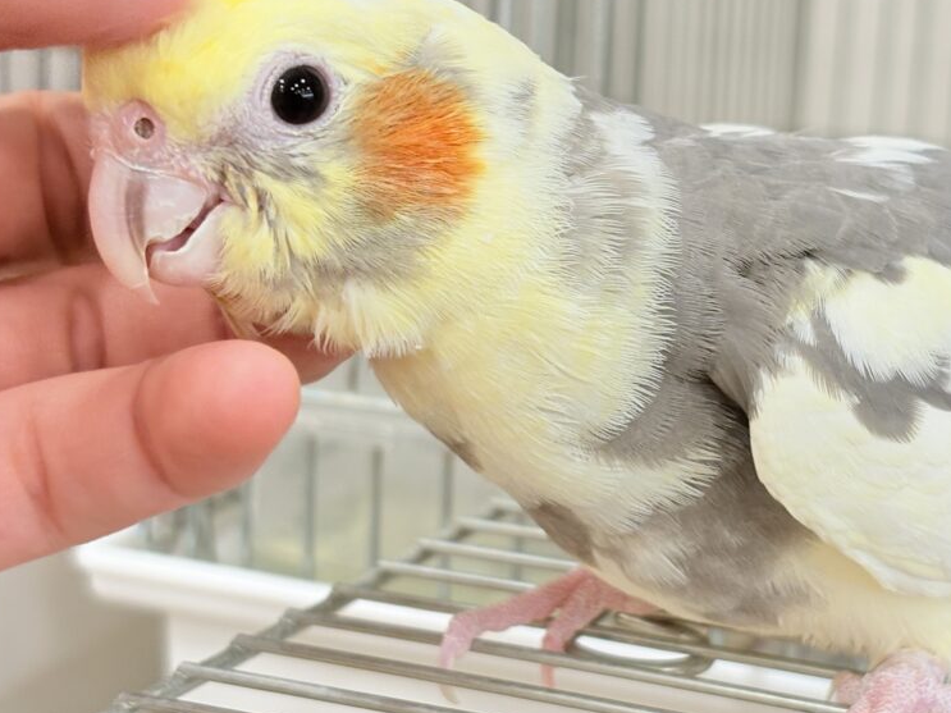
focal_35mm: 84
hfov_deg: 23.1
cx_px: 672
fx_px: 2307
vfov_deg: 17.6
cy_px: 292
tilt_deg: -12.0
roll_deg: -3.3
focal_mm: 5.96
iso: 64
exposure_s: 1/50
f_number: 1.6
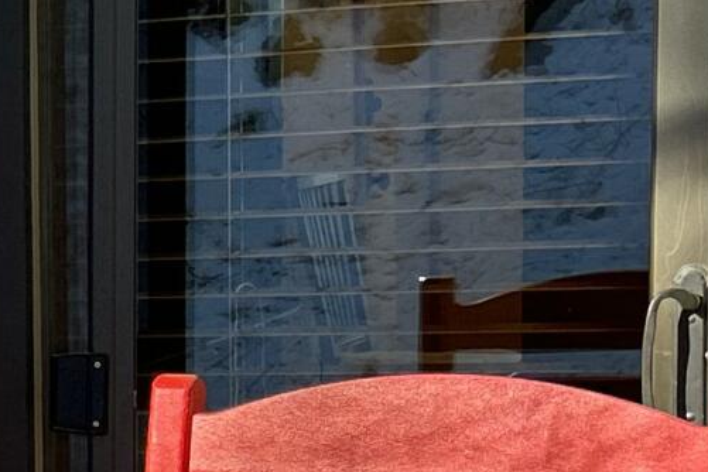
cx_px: -772
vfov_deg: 8.4
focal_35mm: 162
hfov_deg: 11.3
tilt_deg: -8.6
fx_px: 3186
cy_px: 592
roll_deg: +4.5
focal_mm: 5.7
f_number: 1.5
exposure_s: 1/121
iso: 50
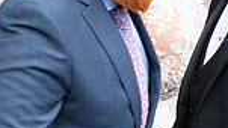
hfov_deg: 13.9
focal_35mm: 153
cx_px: 219
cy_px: 31
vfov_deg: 7.9
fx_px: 925
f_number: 3.5
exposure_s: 1/160
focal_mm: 38
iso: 125
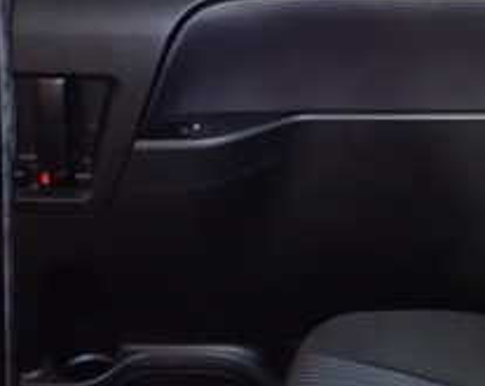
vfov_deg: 17.4
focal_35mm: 85
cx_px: 403
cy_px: -42
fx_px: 1218
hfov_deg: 22.2
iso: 640
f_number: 2.3
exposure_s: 1/30
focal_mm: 5.4
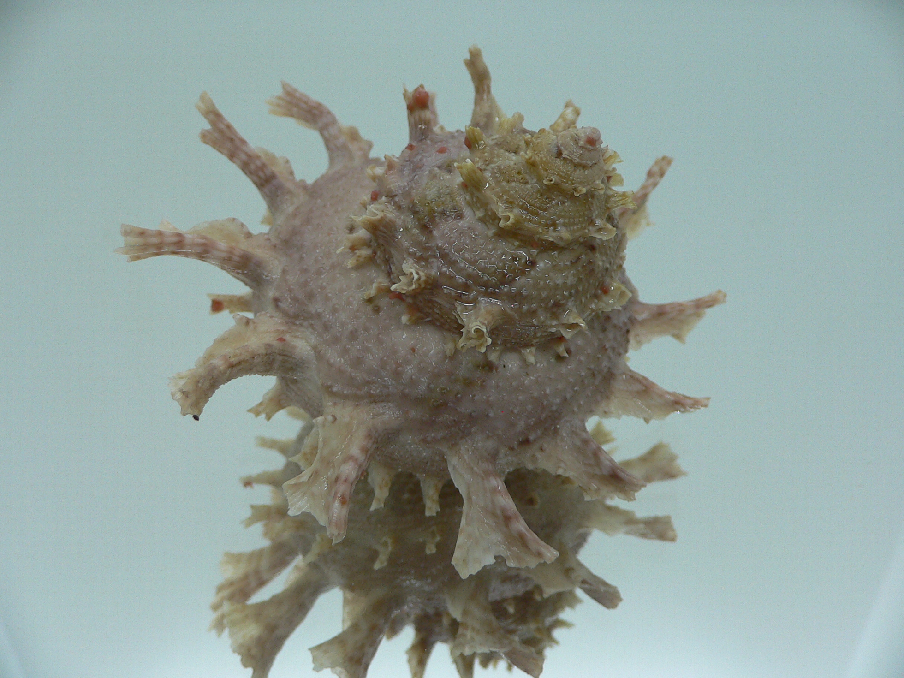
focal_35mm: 36
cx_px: 451
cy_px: 343
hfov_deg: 51.4
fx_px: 940
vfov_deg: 39.7
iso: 100
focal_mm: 4.6
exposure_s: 1/60
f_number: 2.8
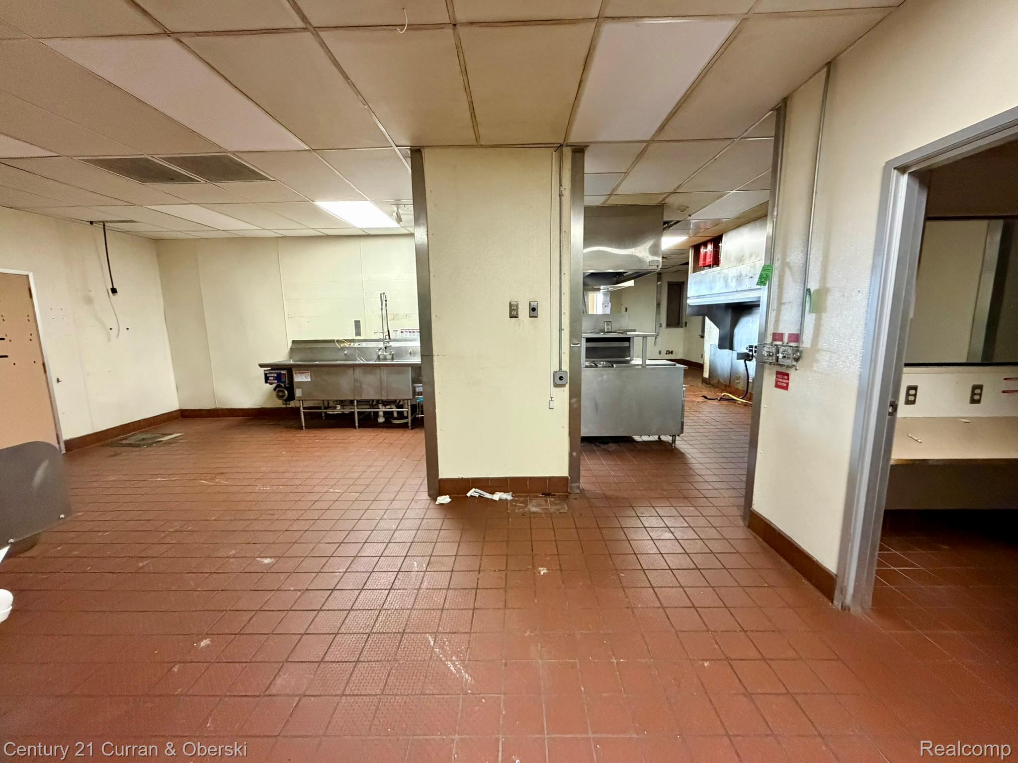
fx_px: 412
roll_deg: +1.0
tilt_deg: -8.7
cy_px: 382
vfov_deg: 85.7
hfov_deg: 102.1
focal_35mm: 14
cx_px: 509
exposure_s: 1/60
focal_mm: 2.22
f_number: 2.2
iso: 640
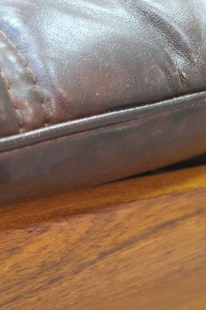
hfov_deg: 12.3
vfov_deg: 18.4
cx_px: 78
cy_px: 198
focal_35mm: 111
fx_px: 953
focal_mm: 30.8
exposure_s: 1/45
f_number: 4
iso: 6400
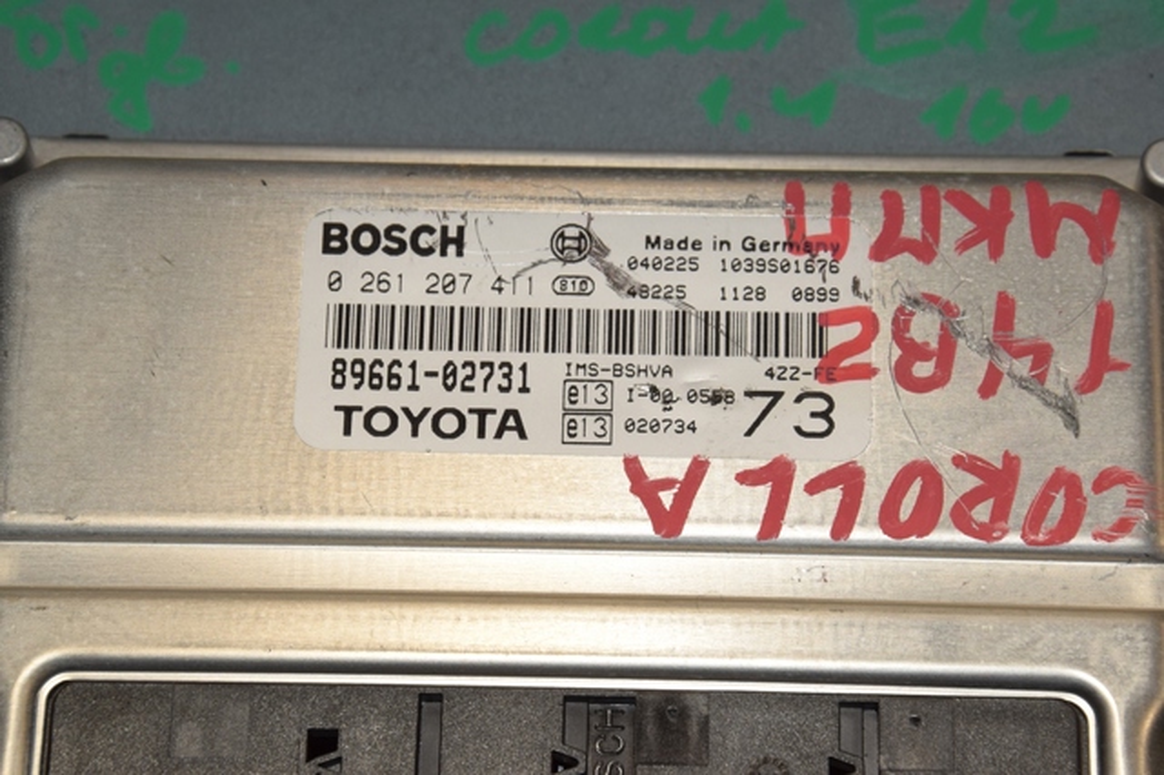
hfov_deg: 14.0
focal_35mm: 147
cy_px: 388
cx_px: 582
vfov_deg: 9.3
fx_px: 4750
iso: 800
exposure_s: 1/200
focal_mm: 98
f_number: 11
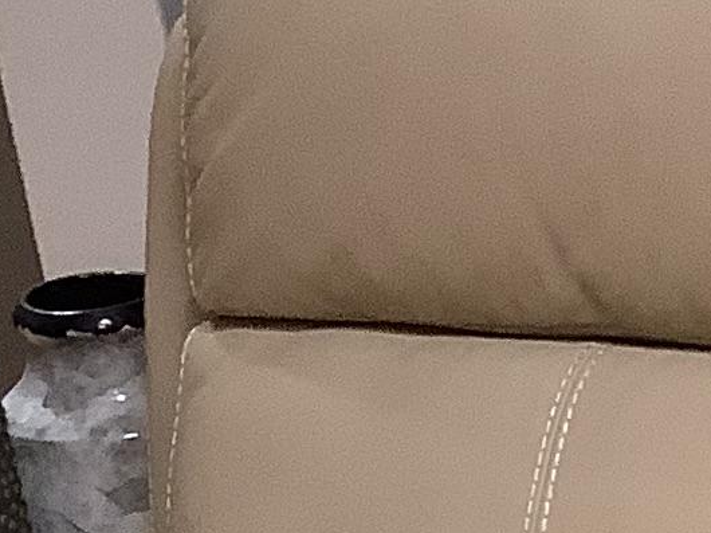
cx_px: 1364
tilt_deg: -30.6
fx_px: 3921
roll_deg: +1.4
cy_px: 1181
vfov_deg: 7.4
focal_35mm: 191
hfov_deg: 9.7
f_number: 2.4
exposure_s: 1/50
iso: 80
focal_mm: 3.3
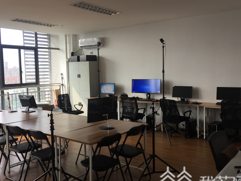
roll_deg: -0.5
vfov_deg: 39.7
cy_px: 91
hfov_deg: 51.2
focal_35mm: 36
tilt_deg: -4.4
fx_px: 251
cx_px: 103
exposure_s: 1/100
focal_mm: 4.15
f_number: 2.2
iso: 32
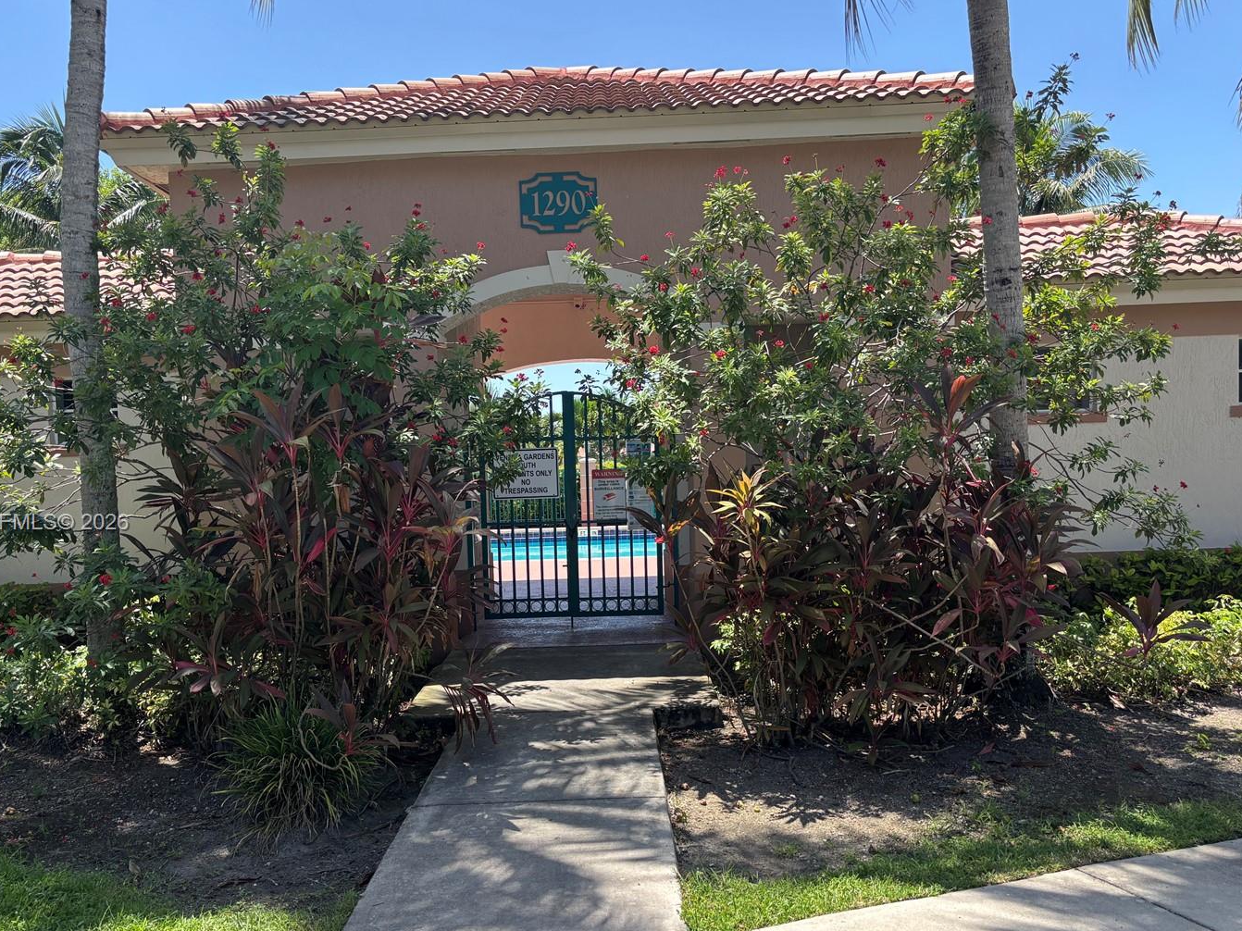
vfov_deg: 45.3
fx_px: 1112
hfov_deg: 58.3
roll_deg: +1.1
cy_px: 524
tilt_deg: -3.0
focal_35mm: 31
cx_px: 581
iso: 50
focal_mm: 5.96
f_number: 1.6
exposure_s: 1/811
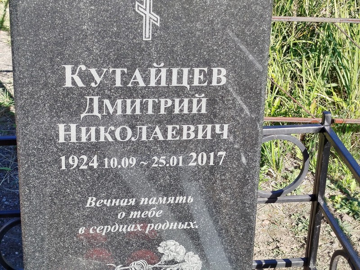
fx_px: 250
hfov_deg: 71.6
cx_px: 180
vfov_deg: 56.8
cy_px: 135
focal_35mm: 24
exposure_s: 1/288
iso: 50
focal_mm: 5.31
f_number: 1.7
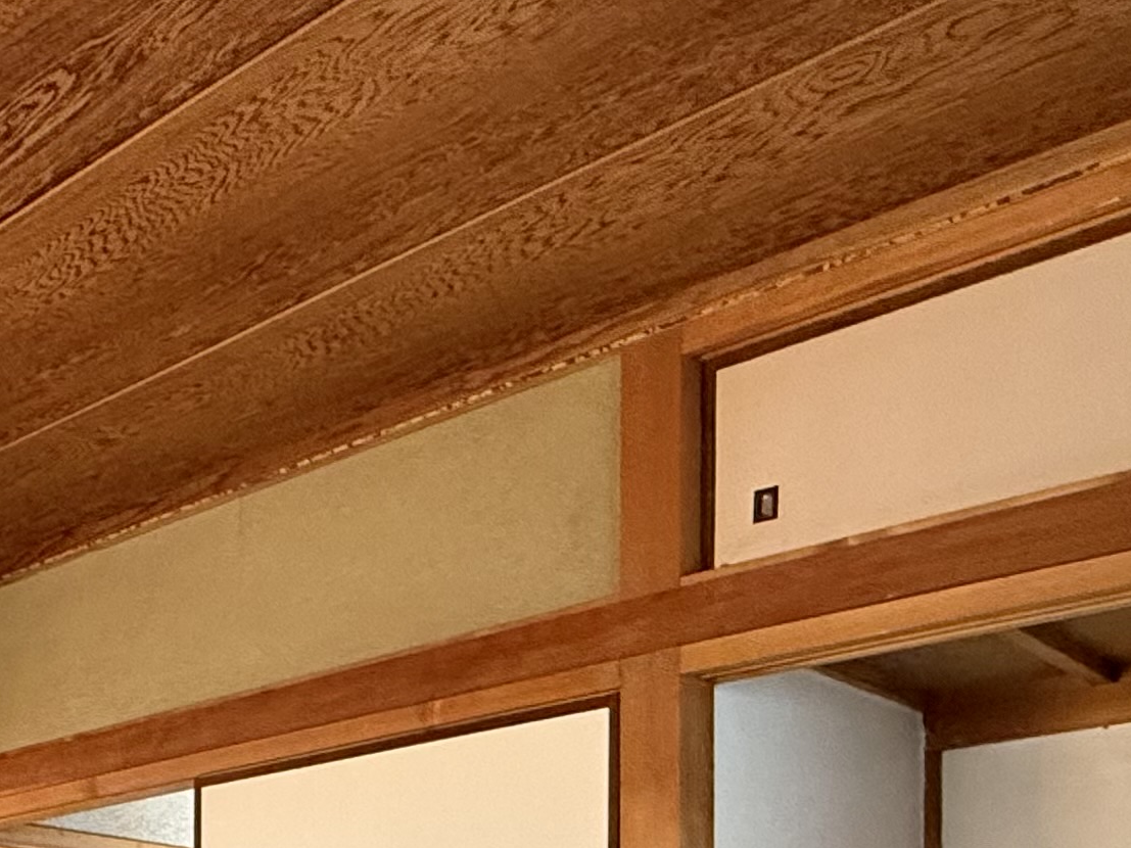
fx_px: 1666
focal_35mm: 51
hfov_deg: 35.5
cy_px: 1105
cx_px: 130
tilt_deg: +0.3
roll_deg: +0.5
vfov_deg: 24.8
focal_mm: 2.22
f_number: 2.2
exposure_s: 1/60
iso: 400
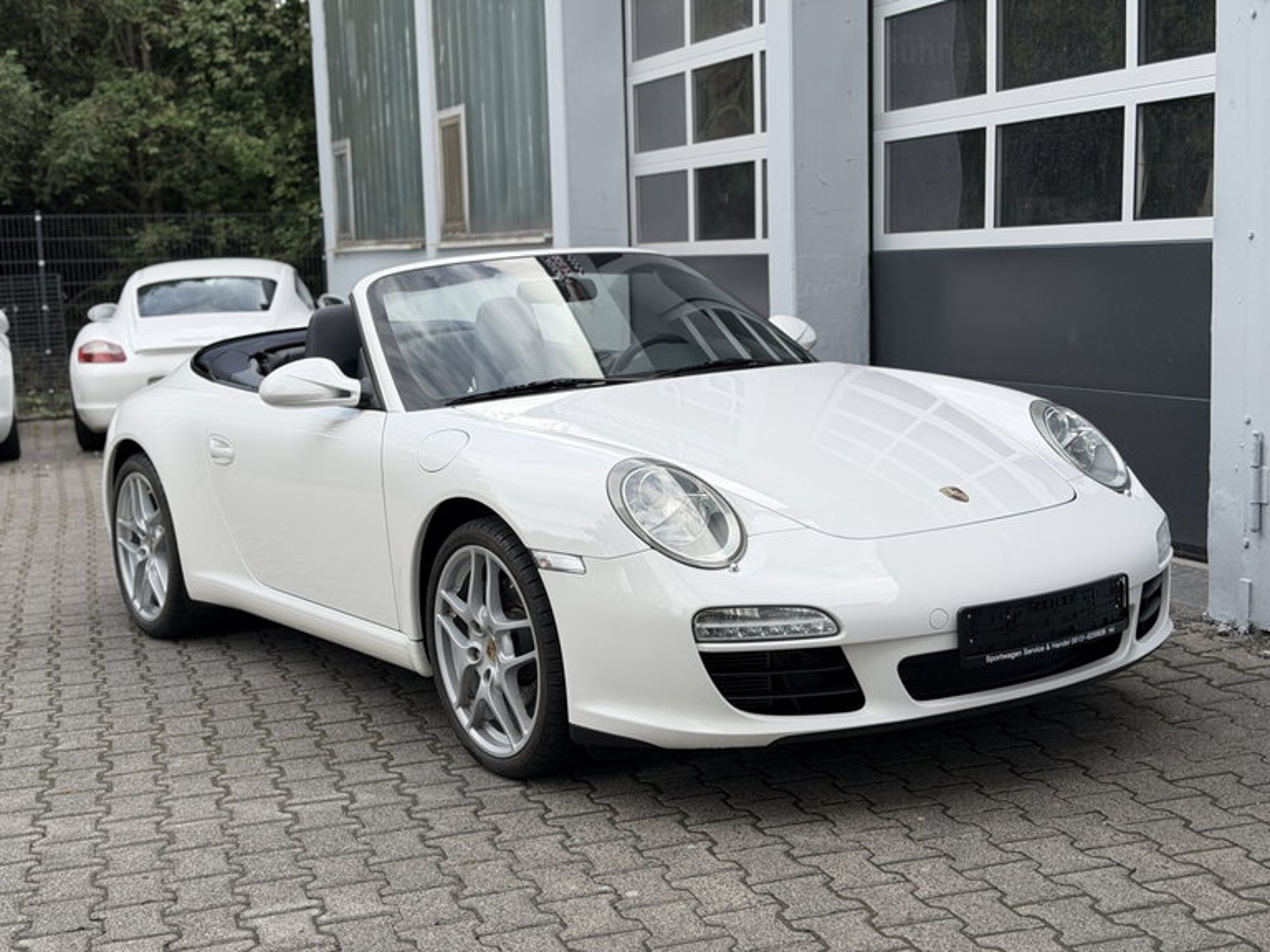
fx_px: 1761
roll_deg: +1.9
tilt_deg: -7.7
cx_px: 635
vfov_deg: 30.3
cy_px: 476
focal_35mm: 48
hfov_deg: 39.7
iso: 64
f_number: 1.78
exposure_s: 1/769
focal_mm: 6.76
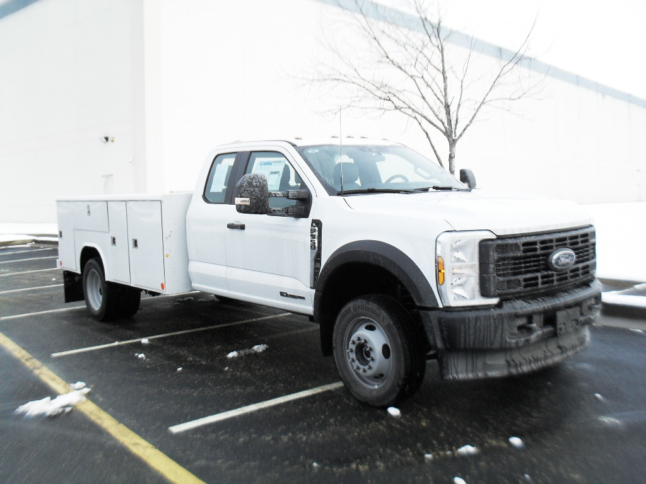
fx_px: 653
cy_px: 242
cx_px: 323
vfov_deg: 40.7
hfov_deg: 52.6
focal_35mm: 35
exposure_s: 1/500
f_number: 3.2
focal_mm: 6.3
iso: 100
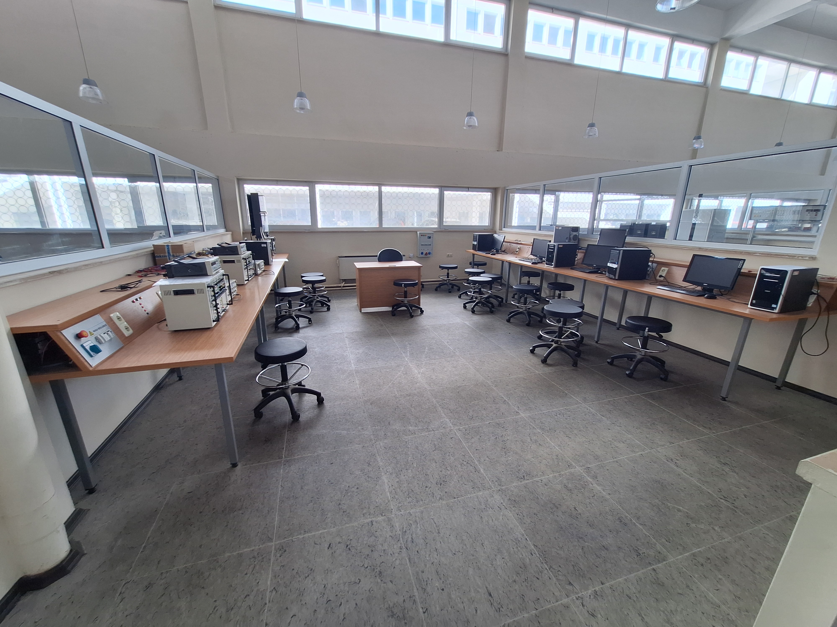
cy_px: 314
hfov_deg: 106.2
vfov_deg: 89.9
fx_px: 314
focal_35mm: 13
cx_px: 418
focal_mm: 1.74
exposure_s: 1/100
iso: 50
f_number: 2.2
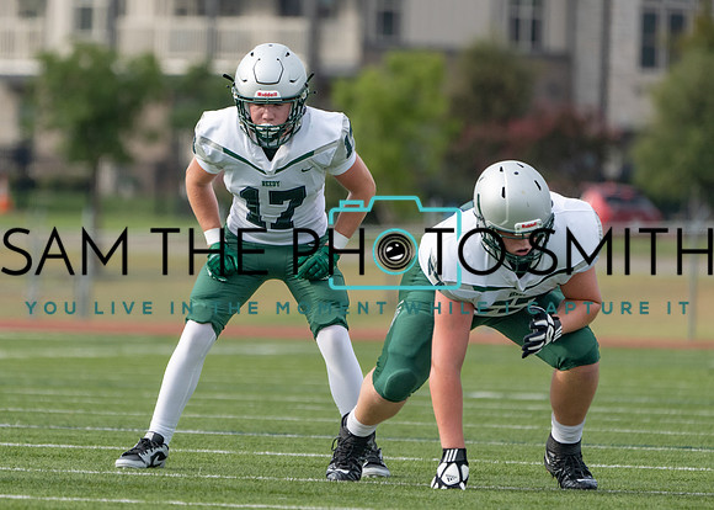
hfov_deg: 3.3
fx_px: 12242
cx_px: 285
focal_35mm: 604
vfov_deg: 2.4
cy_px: 251
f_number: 5.6
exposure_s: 1/1250
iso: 320
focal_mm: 400
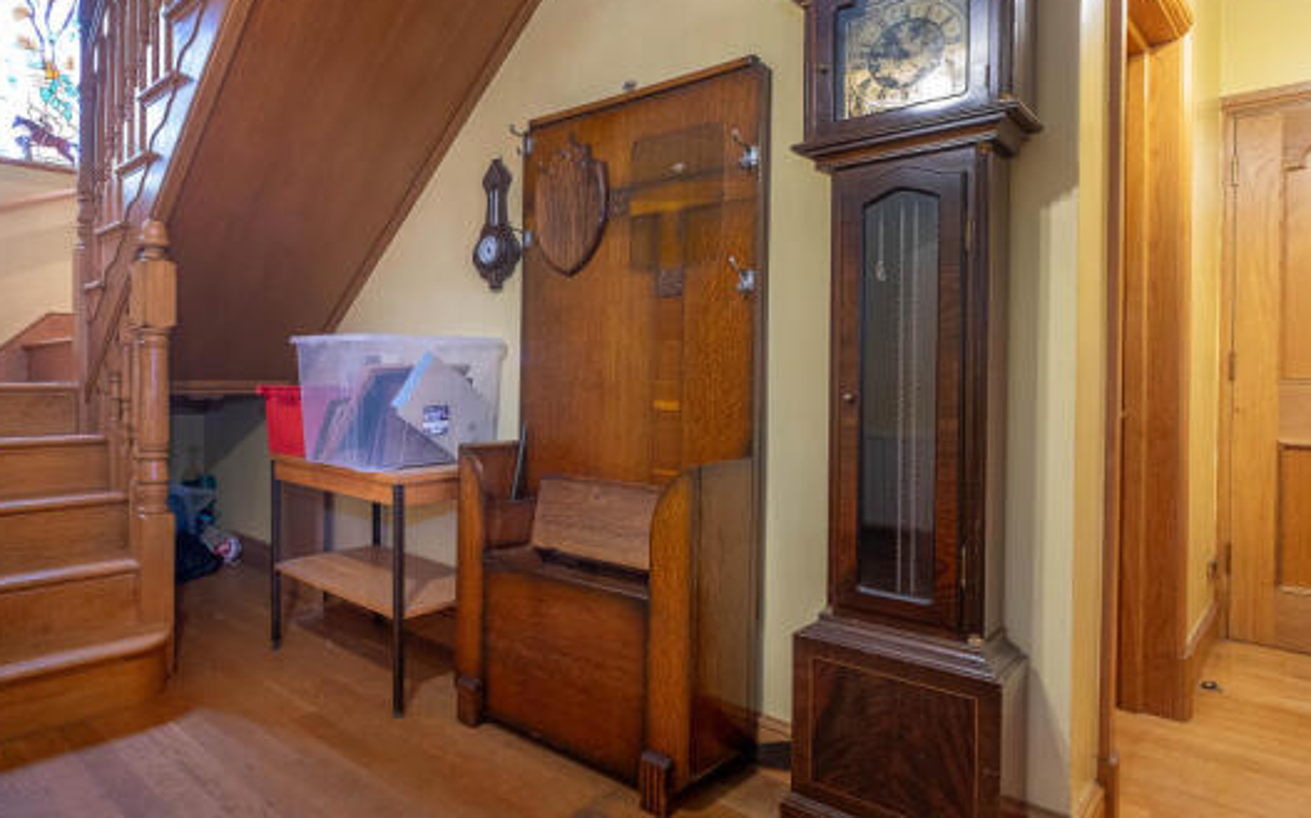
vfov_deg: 62.2
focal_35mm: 19
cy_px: 407
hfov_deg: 87.7
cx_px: 581
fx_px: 679
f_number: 5.6
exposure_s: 1/2
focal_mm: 10
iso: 400
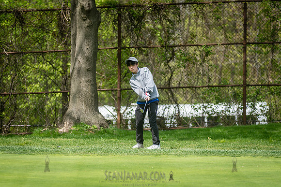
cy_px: 95
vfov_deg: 5.4
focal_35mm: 252
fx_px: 1971
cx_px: 133
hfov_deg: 8.2
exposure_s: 1/1000
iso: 100
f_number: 3.5
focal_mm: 200
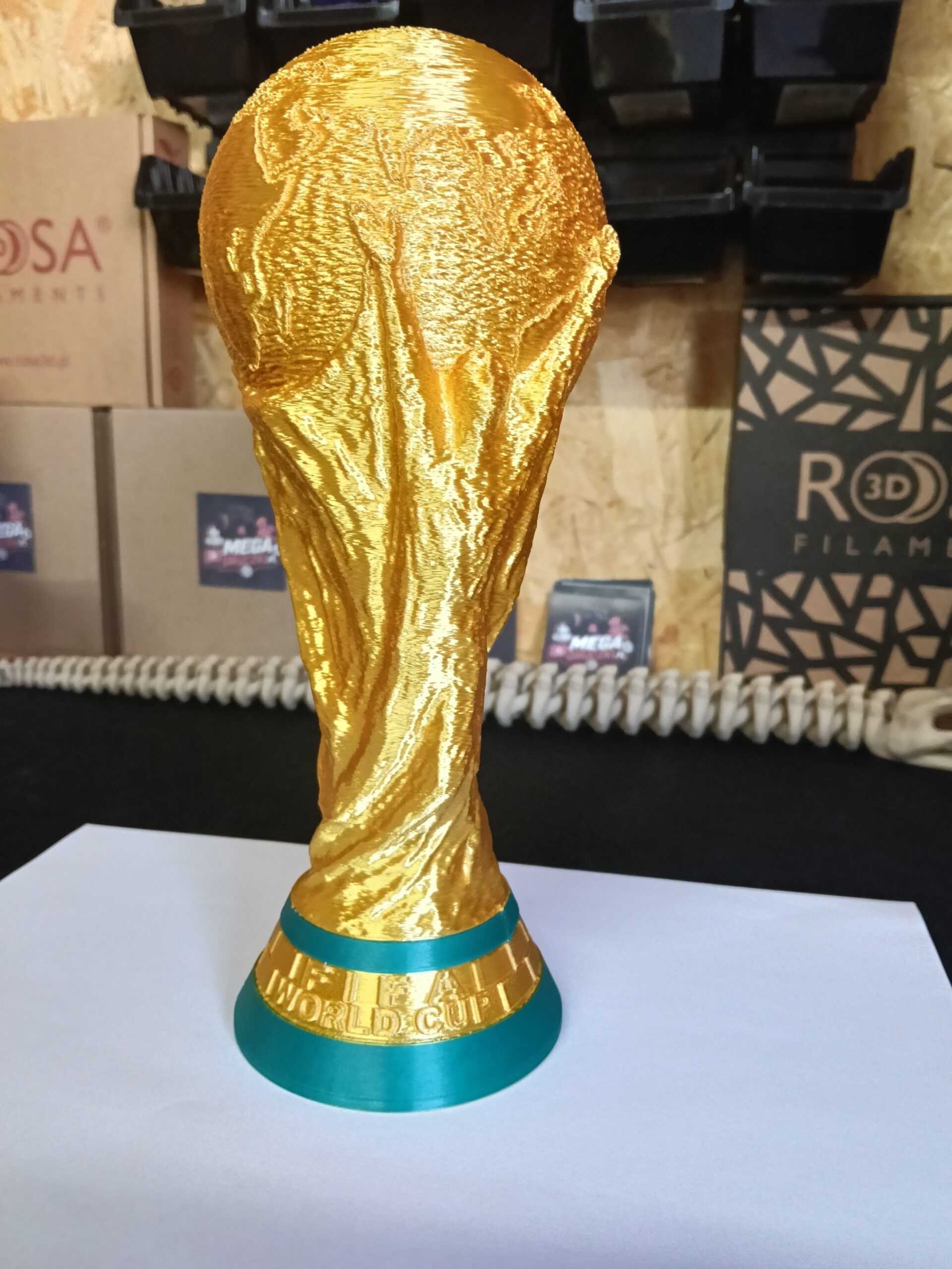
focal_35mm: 27
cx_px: 476
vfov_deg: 65.3
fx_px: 990
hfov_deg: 51.4
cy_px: 634
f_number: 1.8
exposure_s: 1/33.3
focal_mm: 3.98
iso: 800
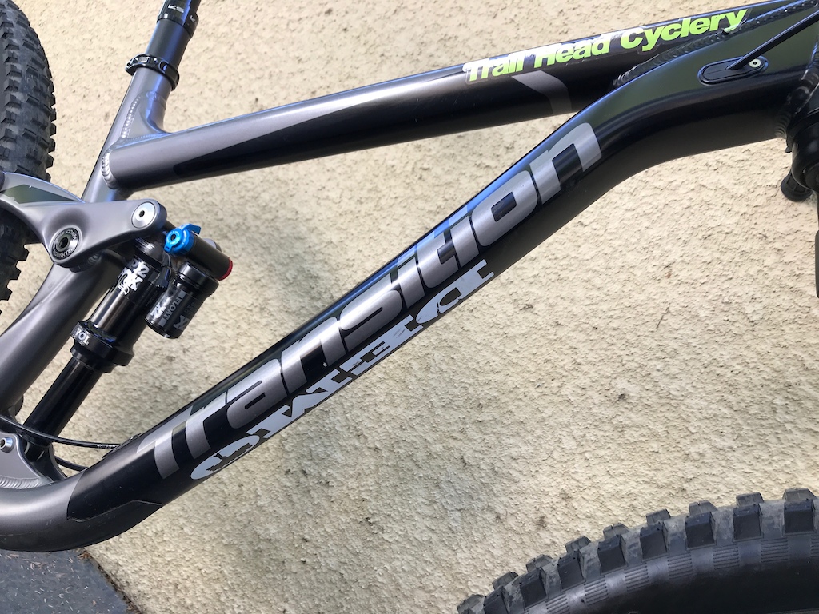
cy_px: 307
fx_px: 662
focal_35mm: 28
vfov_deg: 49.7
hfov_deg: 63.4
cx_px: 410
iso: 25
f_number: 1.8
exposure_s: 1/60
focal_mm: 3.99
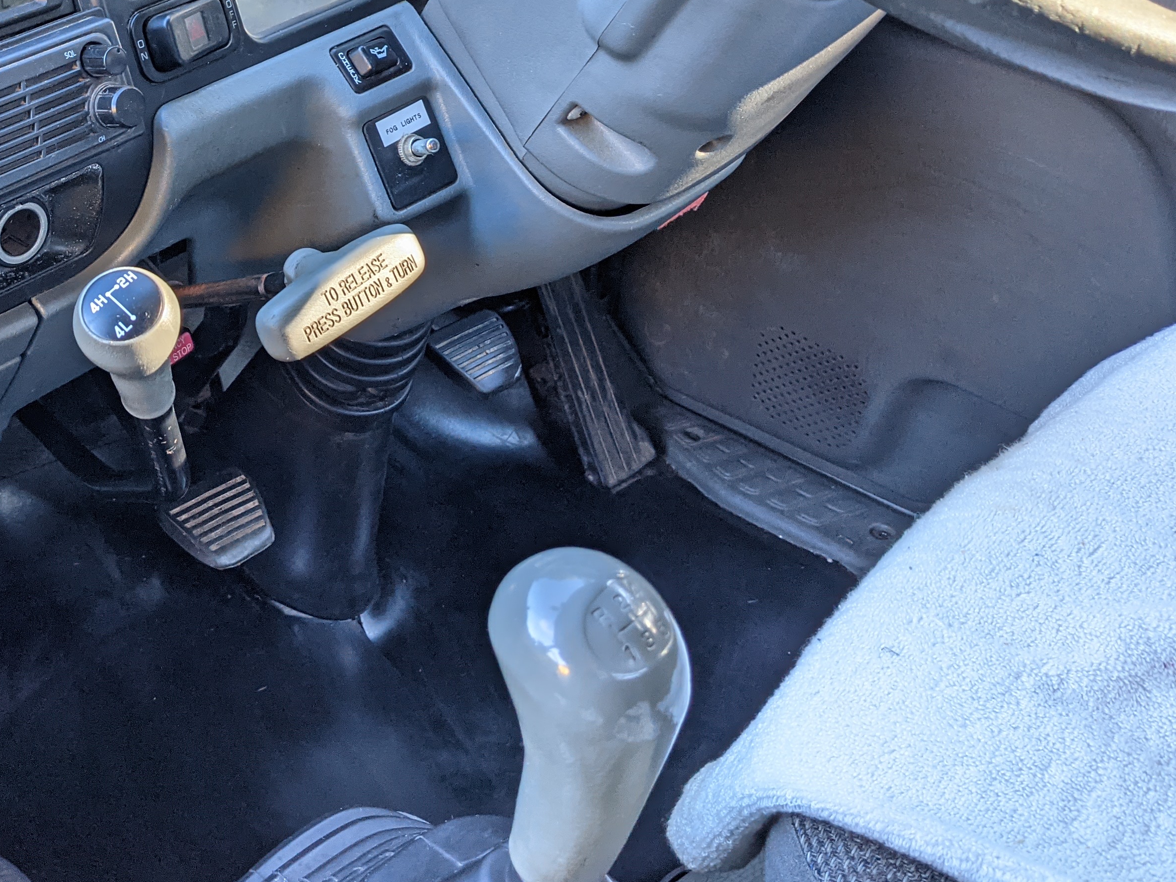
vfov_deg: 30.7
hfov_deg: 39.6
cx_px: 234
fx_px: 1563
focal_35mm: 46
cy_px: 175
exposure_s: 1/90
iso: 131
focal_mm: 4.38
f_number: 1.73
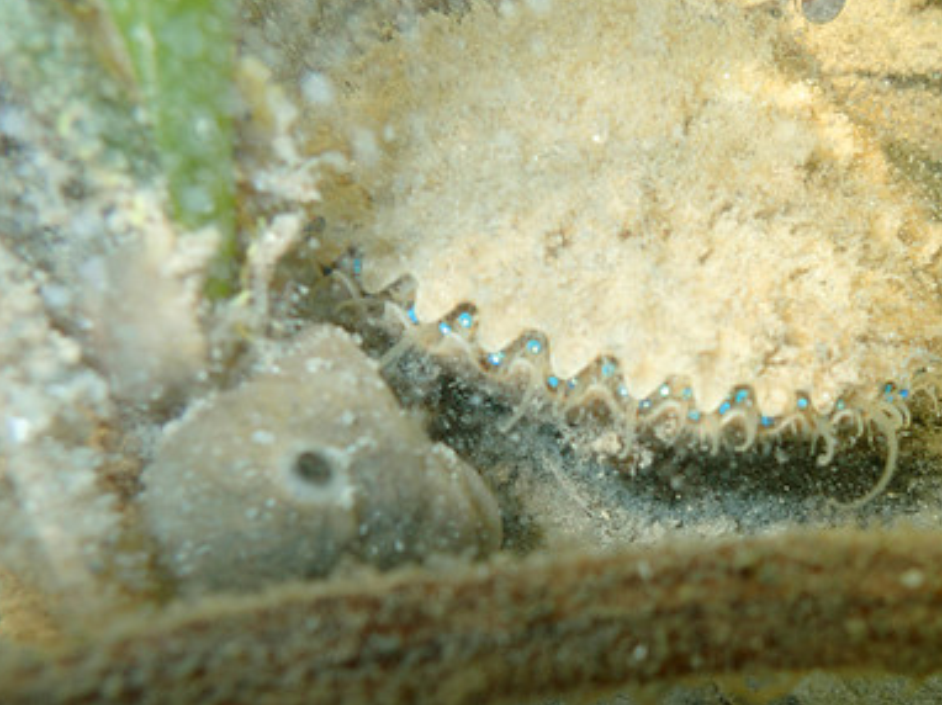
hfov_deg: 47.6
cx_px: 681
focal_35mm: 38
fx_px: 1033
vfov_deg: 37.1
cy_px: 499
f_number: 2.8
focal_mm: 4.5
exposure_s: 1/200
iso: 100
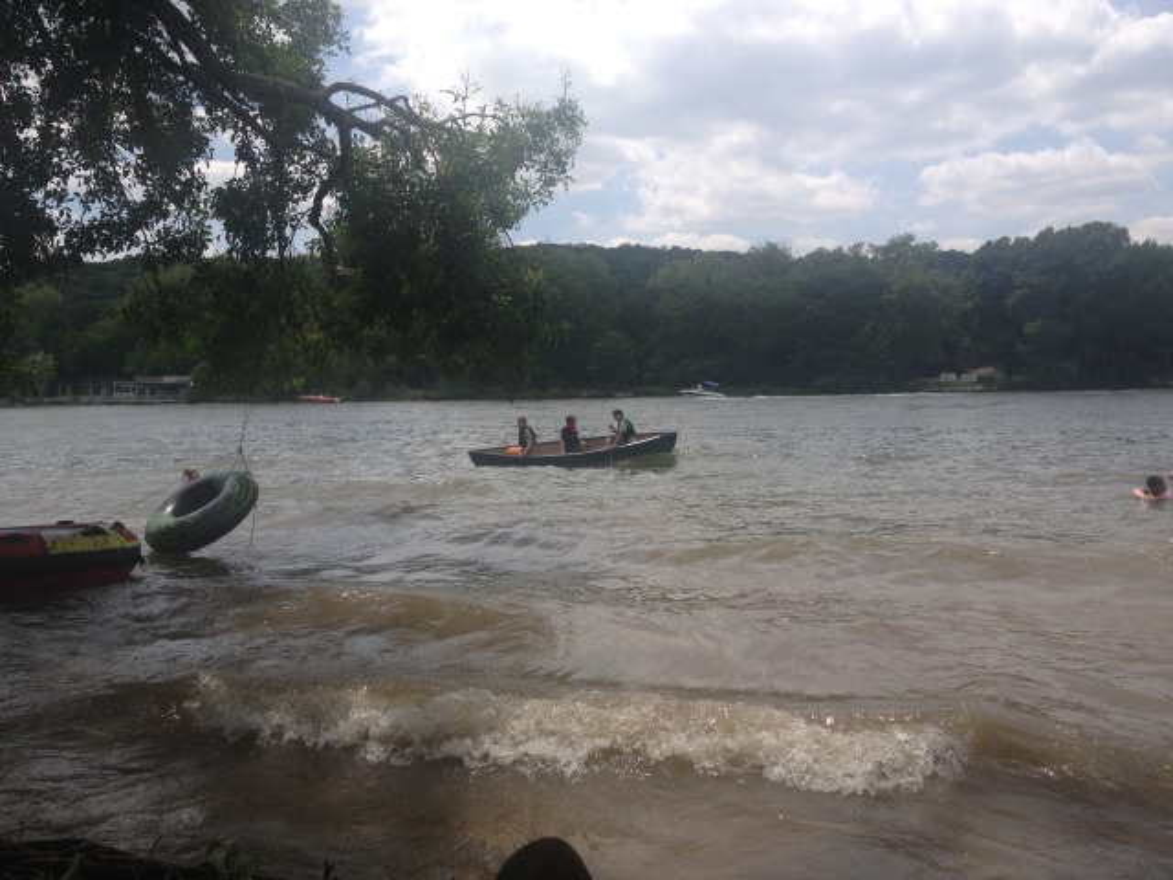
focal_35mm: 35
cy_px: 440
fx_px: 1186
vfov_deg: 40.7
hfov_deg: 52.6
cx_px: 586
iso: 50
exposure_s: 1/1905
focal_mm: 4.28
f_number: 2.4
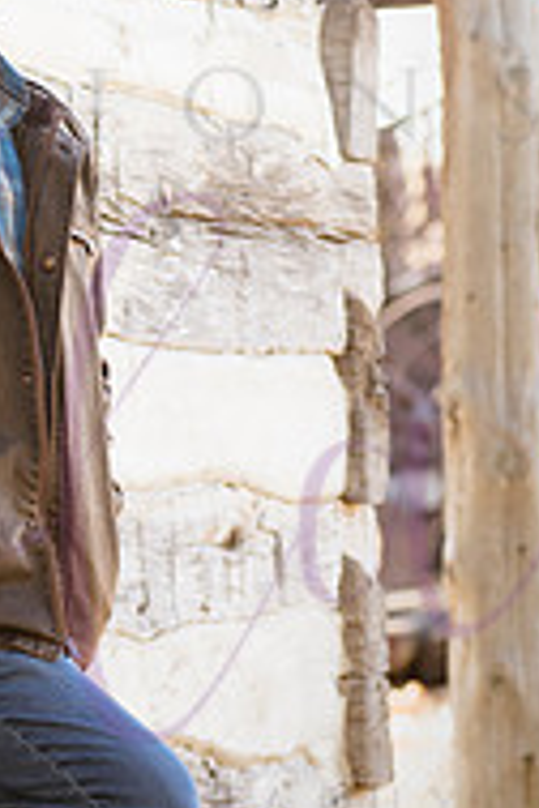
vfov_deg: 8.2
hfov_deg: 5.5
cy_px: 257
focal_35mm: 250
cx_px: -26
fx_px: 5614
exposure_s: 1/500
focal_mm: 105
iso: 800
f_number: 5
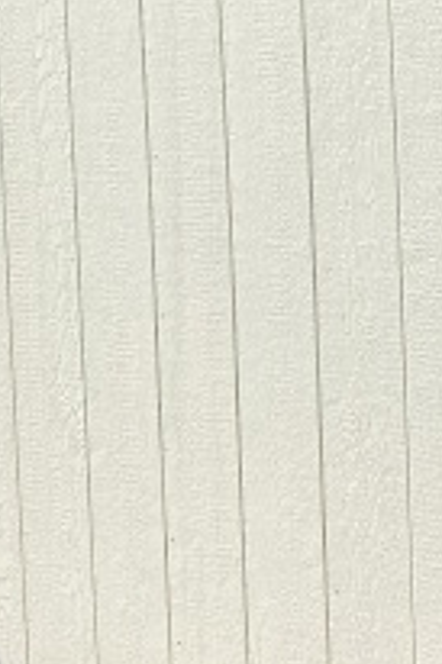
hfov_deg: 15.4
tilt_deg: -5.3
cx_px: 587
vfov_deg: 24.0
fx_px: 1549
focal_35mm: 84
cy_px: 177
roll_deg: +0.9
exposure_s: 1/6410
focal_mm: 4.25
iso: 32
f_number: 1.8
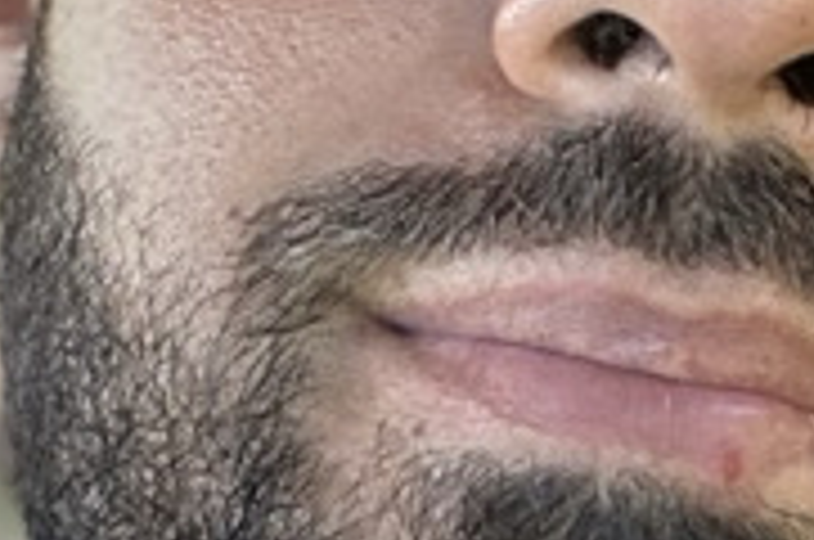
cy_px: 270
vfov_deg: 7.7
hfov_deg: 11.6
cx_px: 657
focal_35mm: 177
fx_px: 3995
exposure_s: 1/113
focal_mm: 2.71
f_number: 2.2
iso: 100
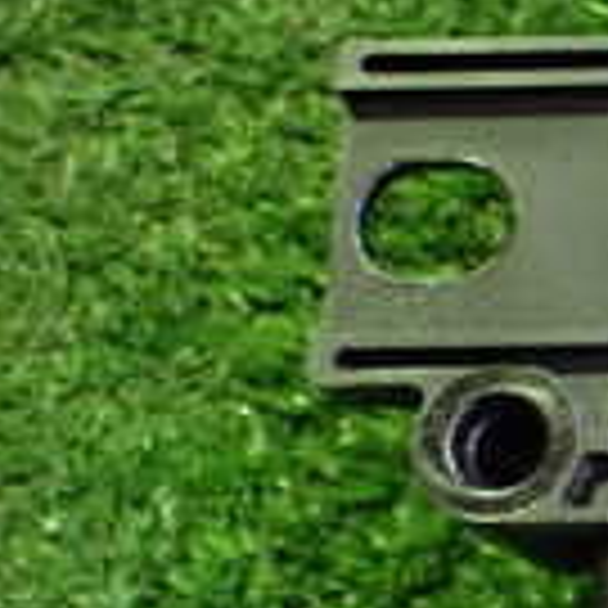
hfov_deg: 12.7
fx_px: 2345
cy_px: 311
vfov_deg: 14.8
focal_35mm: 118
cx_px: 1275
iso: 800
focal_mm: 5.4
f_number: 2.3
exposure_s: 1/40
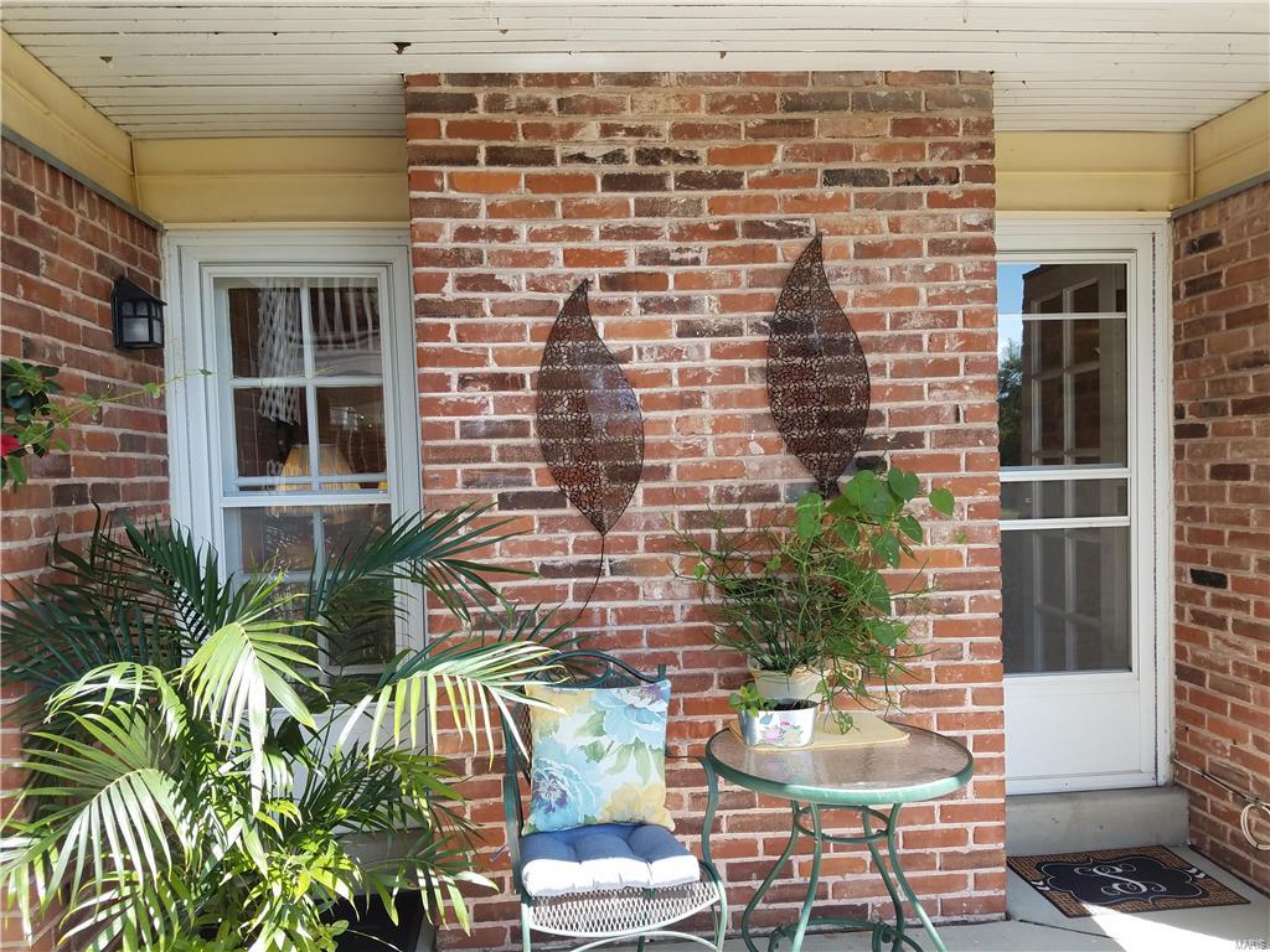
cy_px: 476
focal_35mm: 26
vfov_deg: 53.1
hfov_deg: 67.3
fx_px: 954
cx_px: 635
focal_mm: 4.2
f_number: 1.7
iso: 40
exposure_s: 1/225
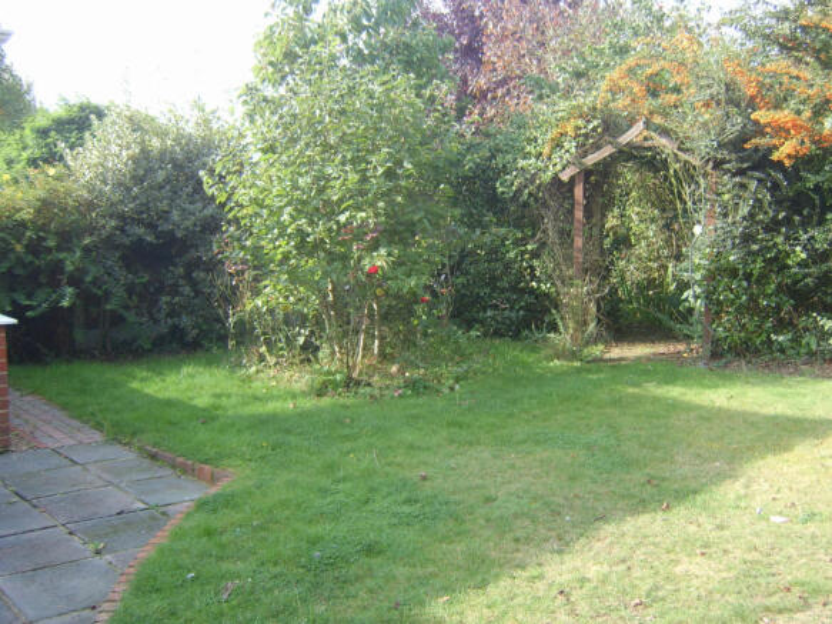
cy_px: 312
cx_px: 416
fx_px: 745
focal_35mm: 31
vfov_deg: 45.4
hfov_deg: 58.4
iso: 50
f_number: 2.7
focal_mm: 8.13
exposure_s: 1/104
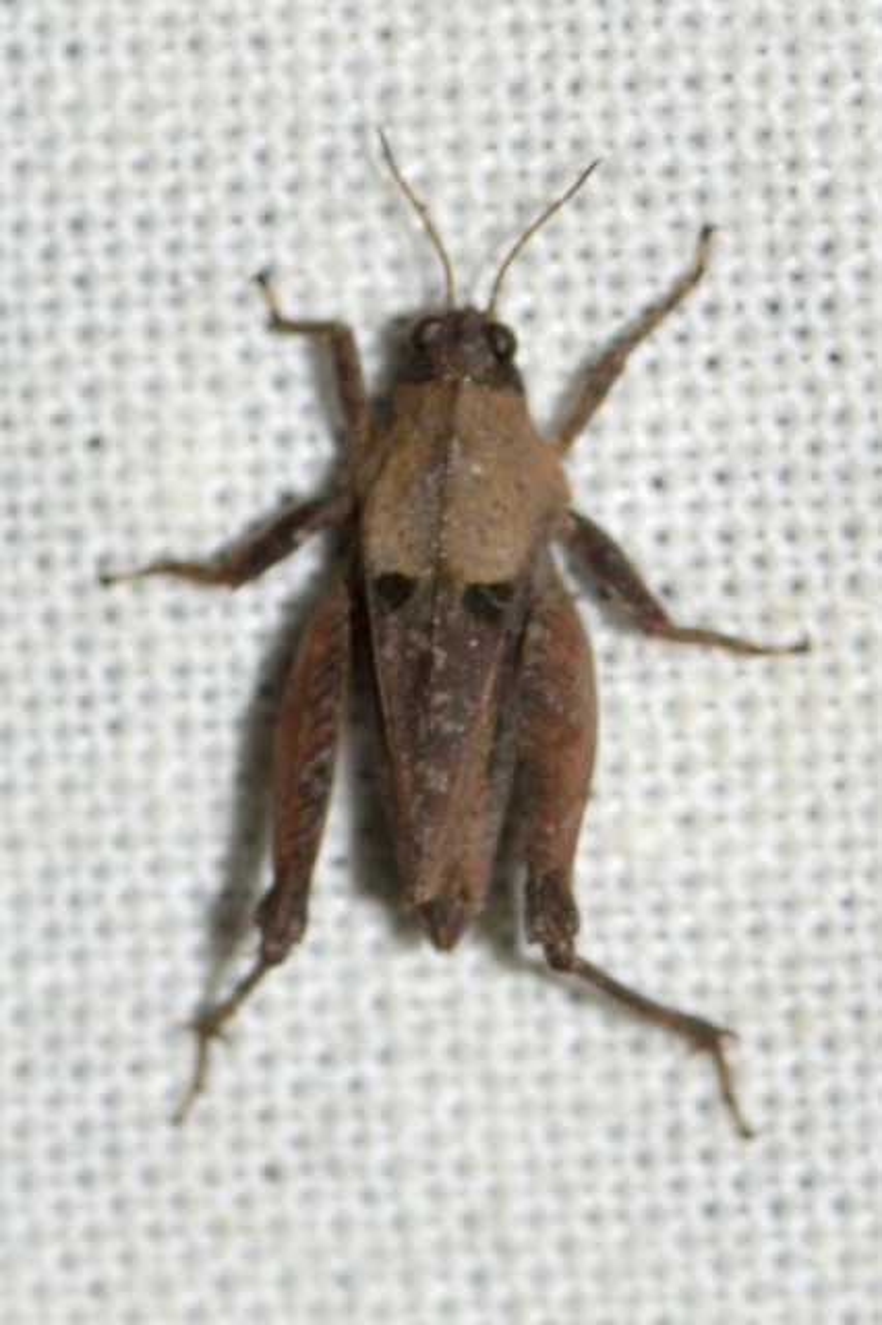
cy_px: 662
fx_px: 5518
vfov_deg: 13.7
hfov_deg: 9.1
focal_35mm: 150
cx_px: 441
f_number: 18
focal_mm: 100
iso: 100
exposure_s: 1/200
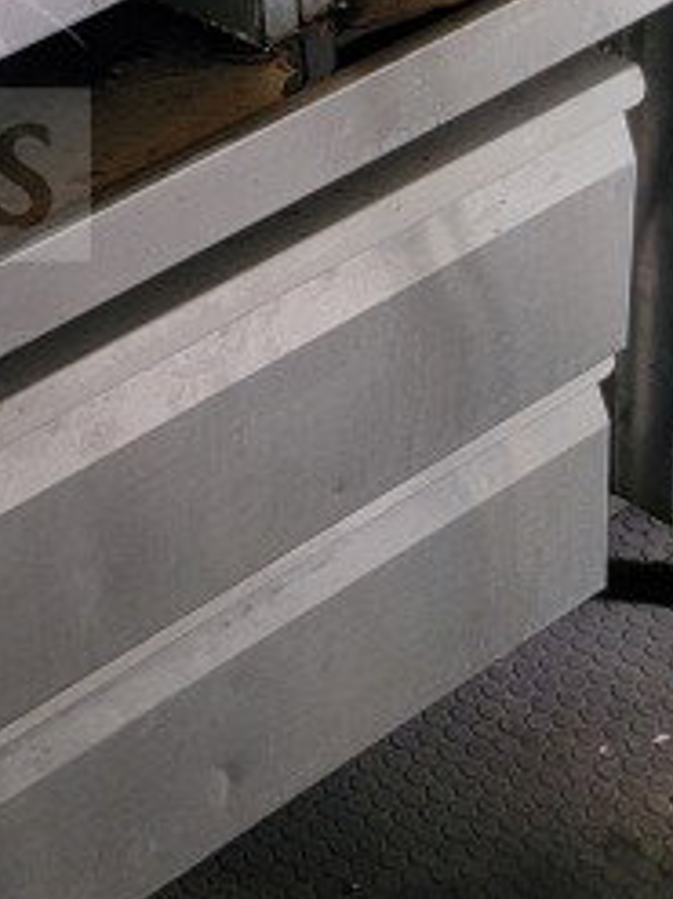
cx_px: -320
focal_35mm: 79
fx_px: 2050
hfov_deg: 17.0
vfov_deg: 23.5
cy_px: -27
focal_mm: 6.7
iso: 200
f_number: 1.8
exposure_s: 1/60
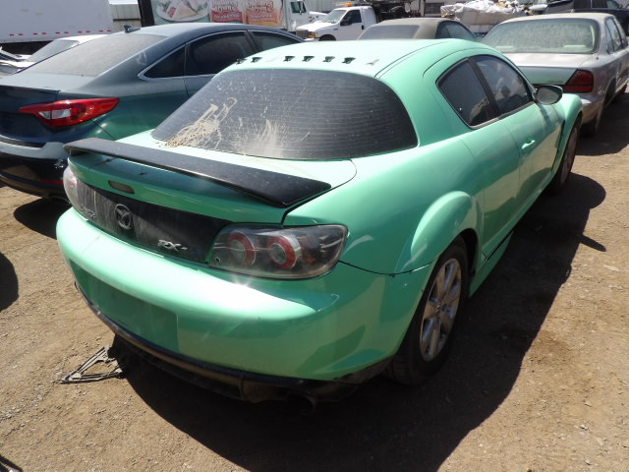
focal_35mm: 24
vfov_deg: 56.8
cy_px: 236
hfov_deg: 71.6
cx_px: 314
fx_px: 436
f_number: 5.6
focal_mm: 4.3
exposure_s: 1/383
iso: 100
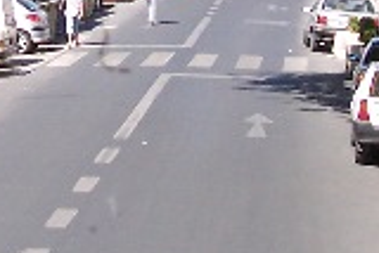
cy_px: -333
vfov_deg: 6.7
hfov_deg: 10.4
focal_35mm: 197
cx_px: 5
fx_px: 2076
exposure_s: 1/350
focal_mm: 8
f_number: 4.8
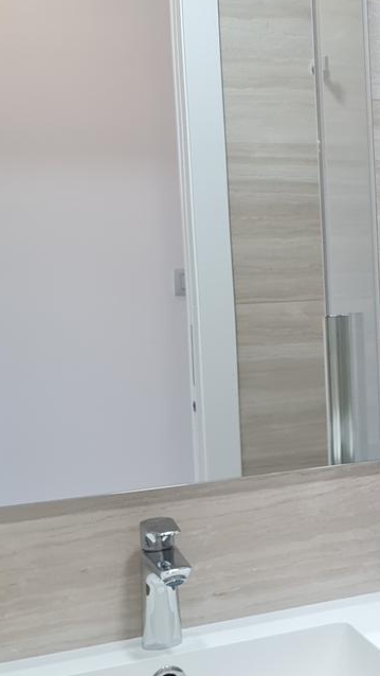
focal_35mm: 71
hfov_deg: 13.5
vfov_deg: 29.7
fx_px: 1271
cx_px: 842
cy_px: 321
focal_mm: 5.4
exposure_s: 1/100
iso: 200
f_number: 1.8
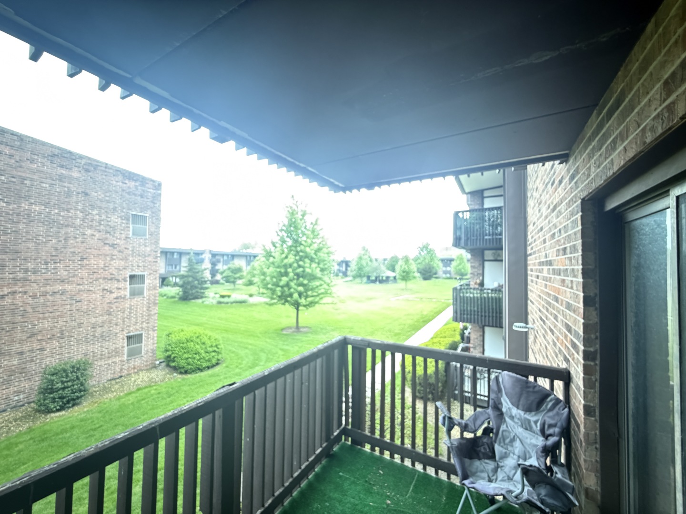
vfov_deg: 85.7
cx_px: 343
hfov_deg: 102.1
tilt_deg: +2.6
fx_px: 277
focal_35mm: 14
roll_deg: -0.4
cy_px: 257
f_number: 2.2
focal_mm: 2.22
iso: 1250
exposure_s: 1/30
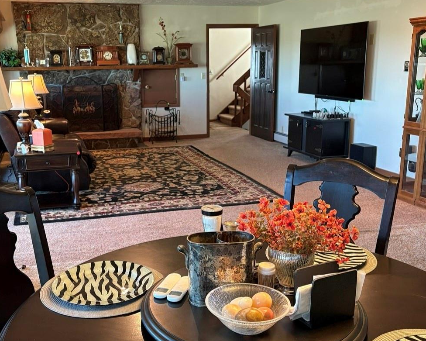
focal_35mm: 39
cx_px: 179
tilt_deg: -13.5
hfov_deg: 46.7
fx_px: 492
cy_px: 178
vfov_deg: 38.2
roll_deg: +0.5
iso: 200
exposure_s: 1/60
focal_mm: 5.96
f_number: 1.6
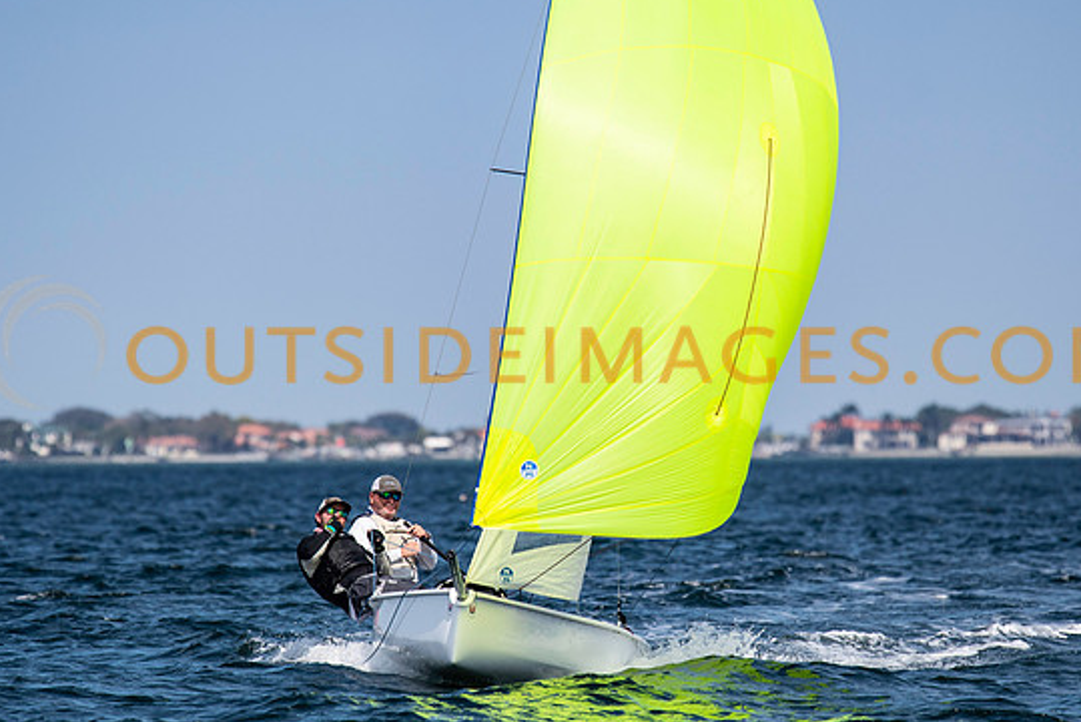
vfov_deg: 2.8
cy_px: 342
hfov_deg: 4.2
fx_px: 14901
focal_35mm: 496
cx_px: 558
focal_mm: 300
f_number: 5
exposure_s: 1/5000
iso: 400
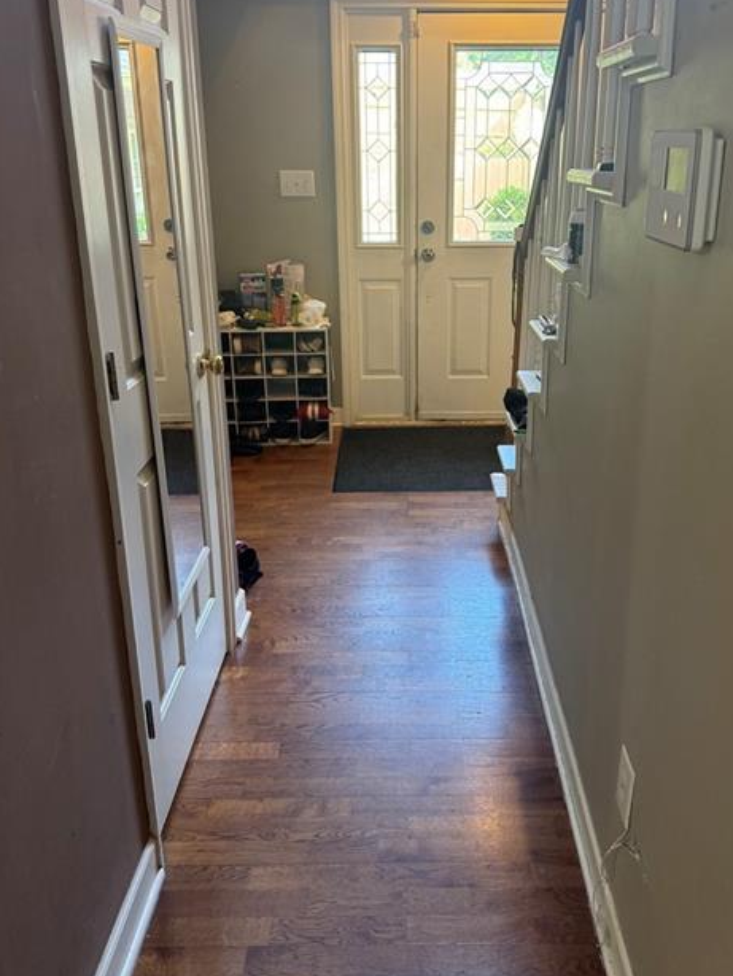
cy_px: 421
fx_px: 846
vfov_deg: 59.7
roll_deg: +0.7
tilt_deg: -19.0
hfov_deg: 46.7
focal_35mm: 30
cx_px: 413
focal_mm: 6.76
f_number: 1.78
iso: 250
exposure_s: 1/60
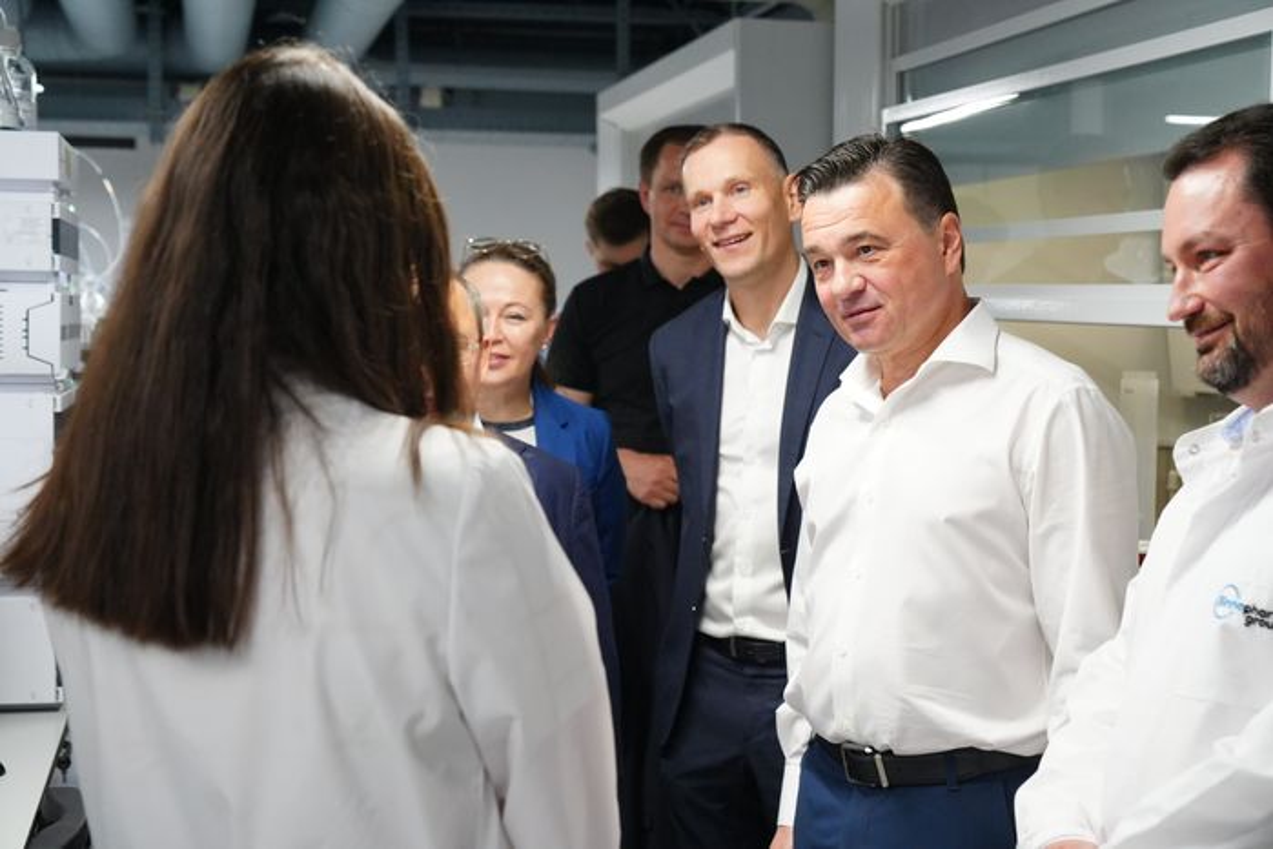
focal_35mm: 52
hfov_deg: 38.2
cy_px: 424
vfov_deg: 26.0
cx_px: 636
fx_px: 1839
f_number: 4.5
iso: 4000
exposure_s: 1/500
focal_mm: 52
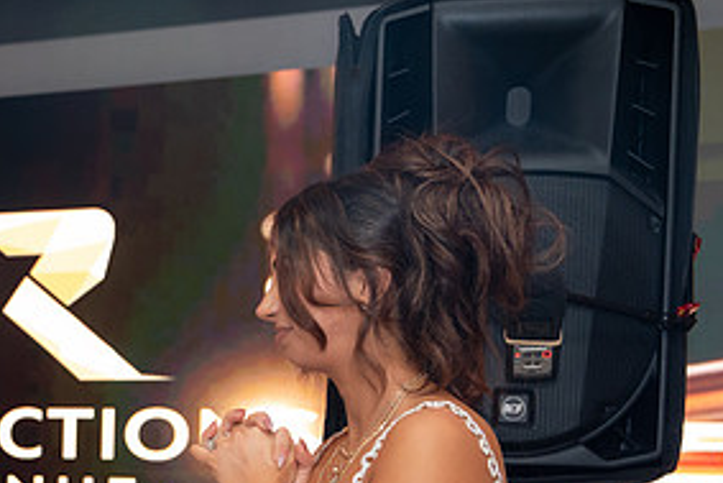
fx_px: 1567
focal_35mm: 78
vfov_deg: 17.1
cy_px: 484
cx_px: 79
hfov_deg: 25.2
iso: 3200
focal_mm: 38
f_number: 3.5
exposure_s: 1/200
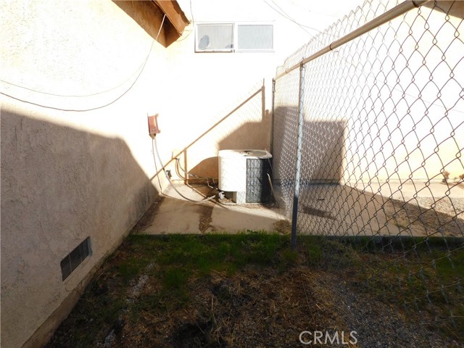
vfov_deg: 58.9
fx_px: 308
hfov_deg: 73.9
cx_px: 232
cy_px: 174
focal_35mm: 23
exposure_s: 1/1000
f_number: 3
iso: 125
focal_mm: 4
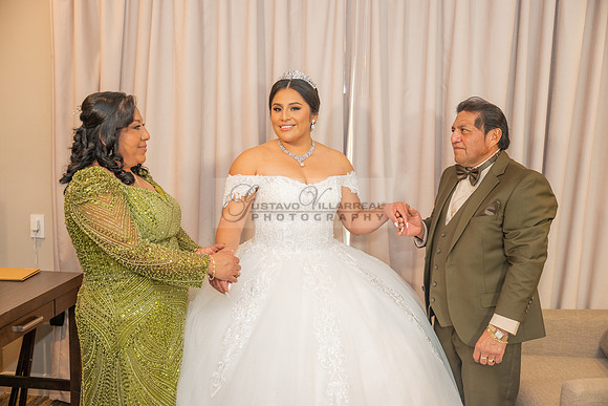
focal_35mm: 36
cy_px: 203
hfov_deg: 53.1
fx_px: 608
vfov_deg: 36.9
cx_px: 304
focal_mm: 36
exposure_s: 1/160
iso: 800
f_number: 2.8
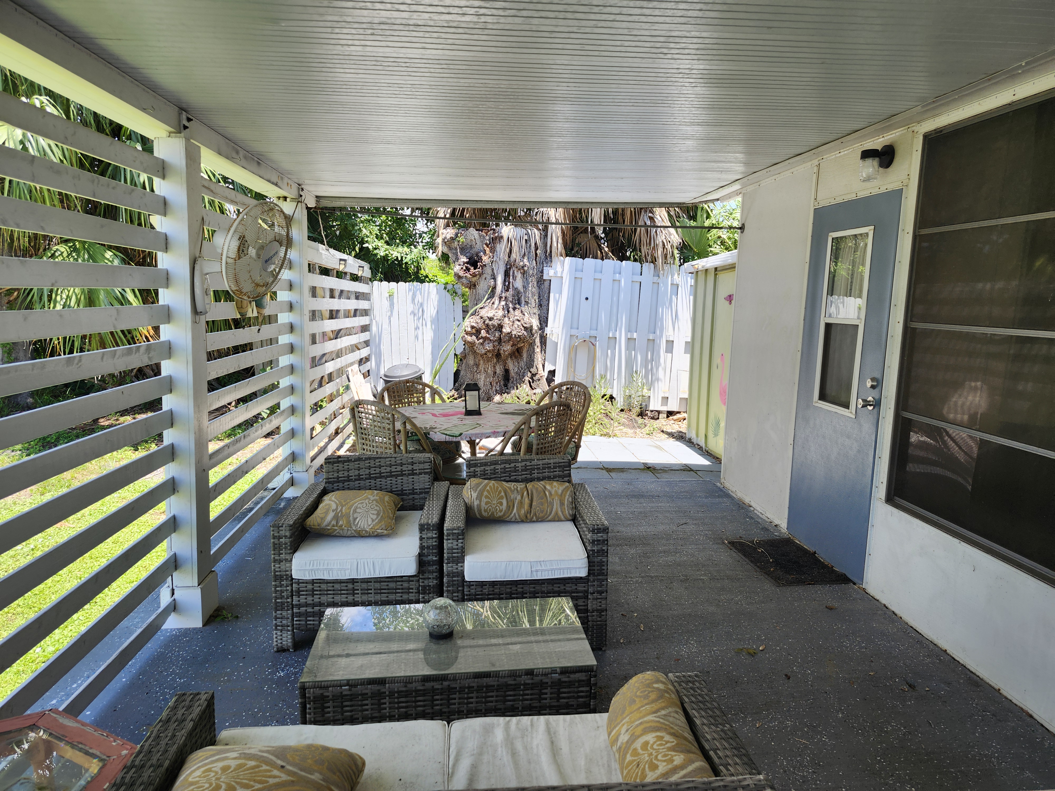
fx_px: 701
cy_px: 396
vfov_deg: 58.9
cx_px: 528
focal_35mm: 23
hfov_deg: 73.9
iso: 25
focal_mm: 5.54
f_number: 1.8
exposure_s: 1/273
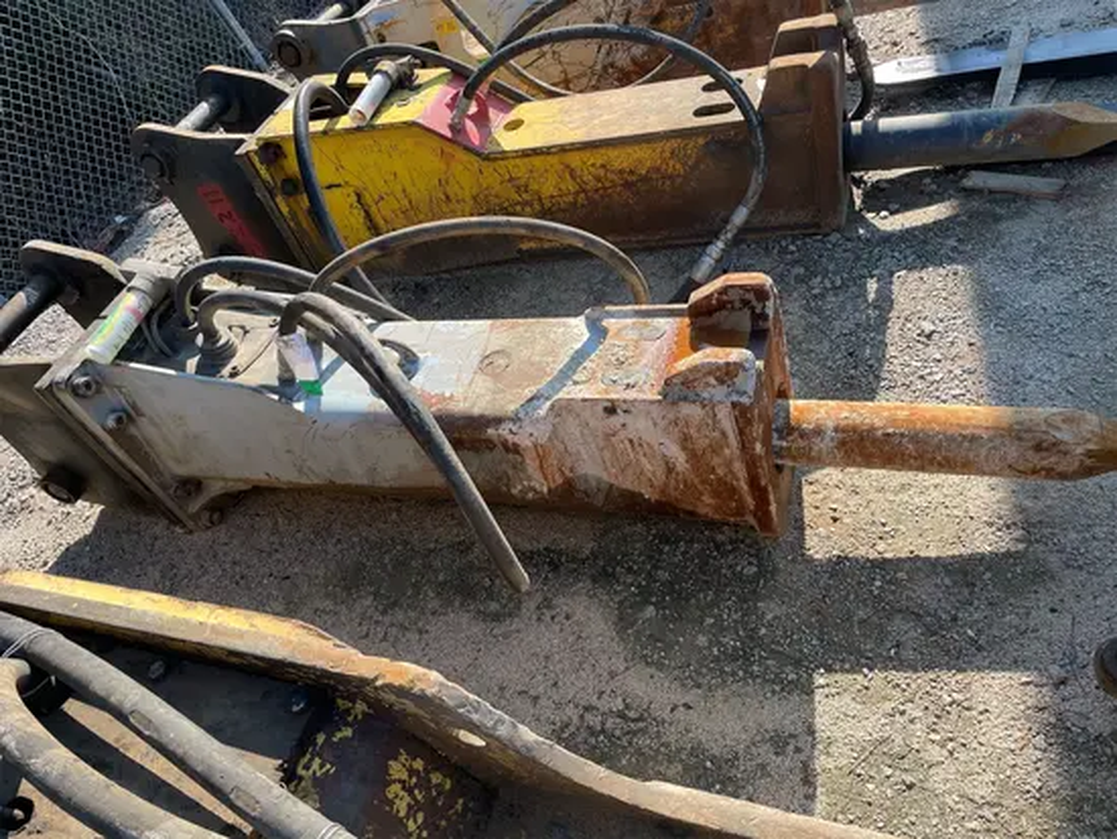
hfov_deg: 67.3
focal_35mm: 26
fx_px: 839
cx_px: 558
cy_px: 420
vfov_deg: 53.1
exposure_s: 1/1304
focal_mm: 4.2
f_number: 1.6
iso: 50
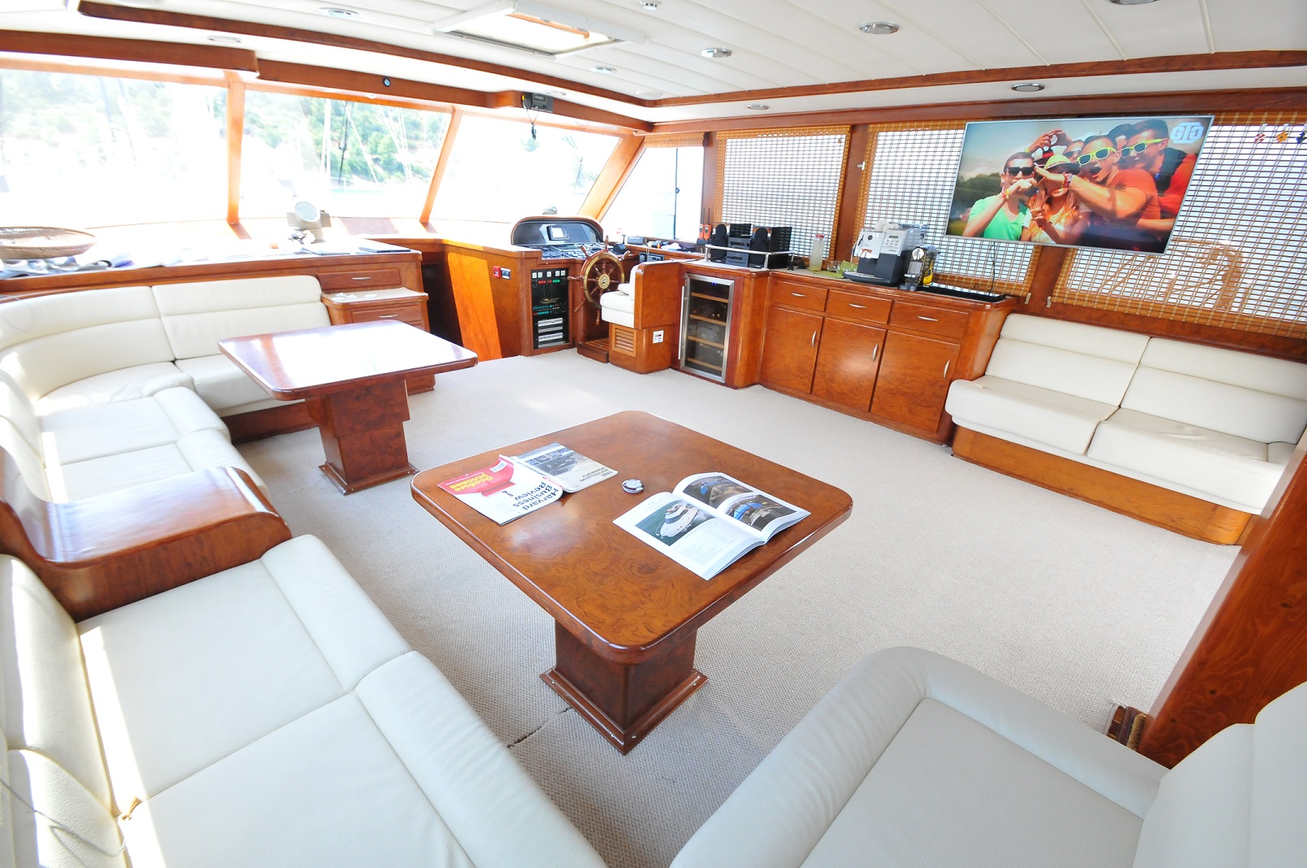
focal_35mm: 15
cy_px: 434
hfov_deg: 100.5
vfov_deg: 77.2
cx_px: 654
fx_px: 544
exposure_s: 1/125
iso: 1250
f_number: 8
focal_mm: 10
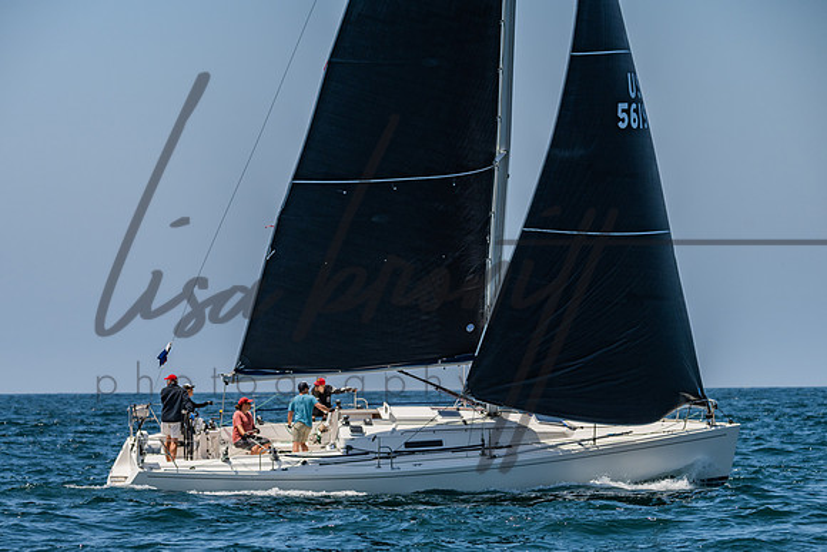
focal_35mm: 210
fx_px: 4825
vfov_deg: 6.5
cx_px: 399
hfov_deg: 9.8
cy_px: 321
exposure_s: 1/2000
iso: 250
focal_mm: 180
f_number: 6.3
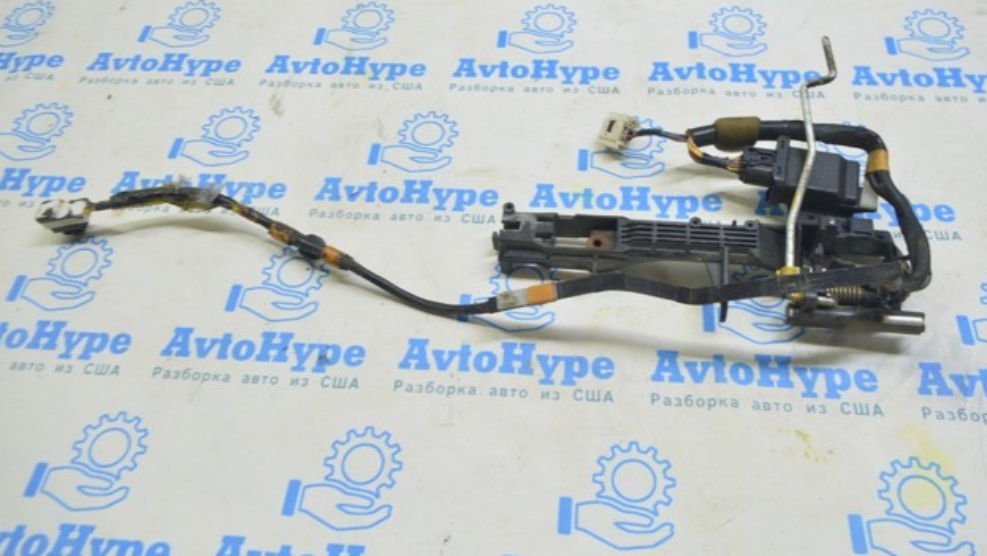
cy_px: 272
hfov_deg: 66.0
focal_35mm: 29
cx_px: 501
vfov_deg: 40.2
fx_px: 759
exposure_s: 1/20
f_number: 5.6
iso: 400
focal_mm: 18
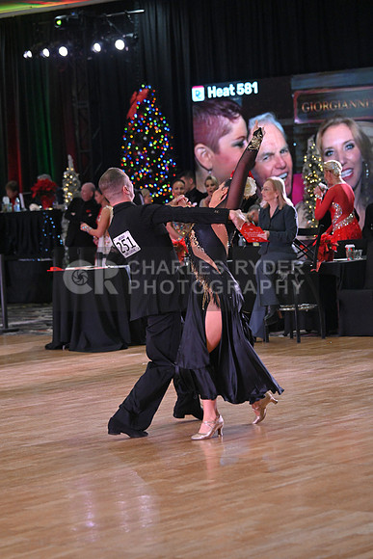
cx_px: 186
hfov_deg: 11.4
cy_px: 280
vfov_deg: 17.1
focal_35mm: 120
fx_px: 1864
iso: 3200
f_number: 5
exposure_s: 1/400
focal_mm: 120
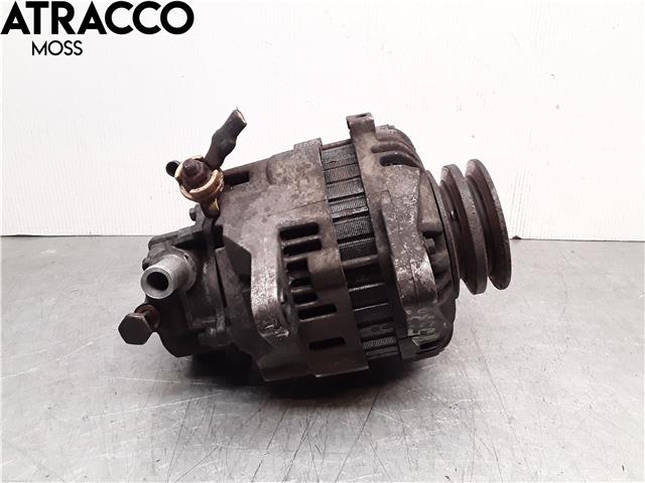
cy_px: 242
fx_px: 522
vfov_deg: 49.7
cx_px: 322
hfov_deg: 63.4
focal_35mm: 28
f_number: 1.9
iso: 100
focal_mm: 2.91
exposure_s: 1/100
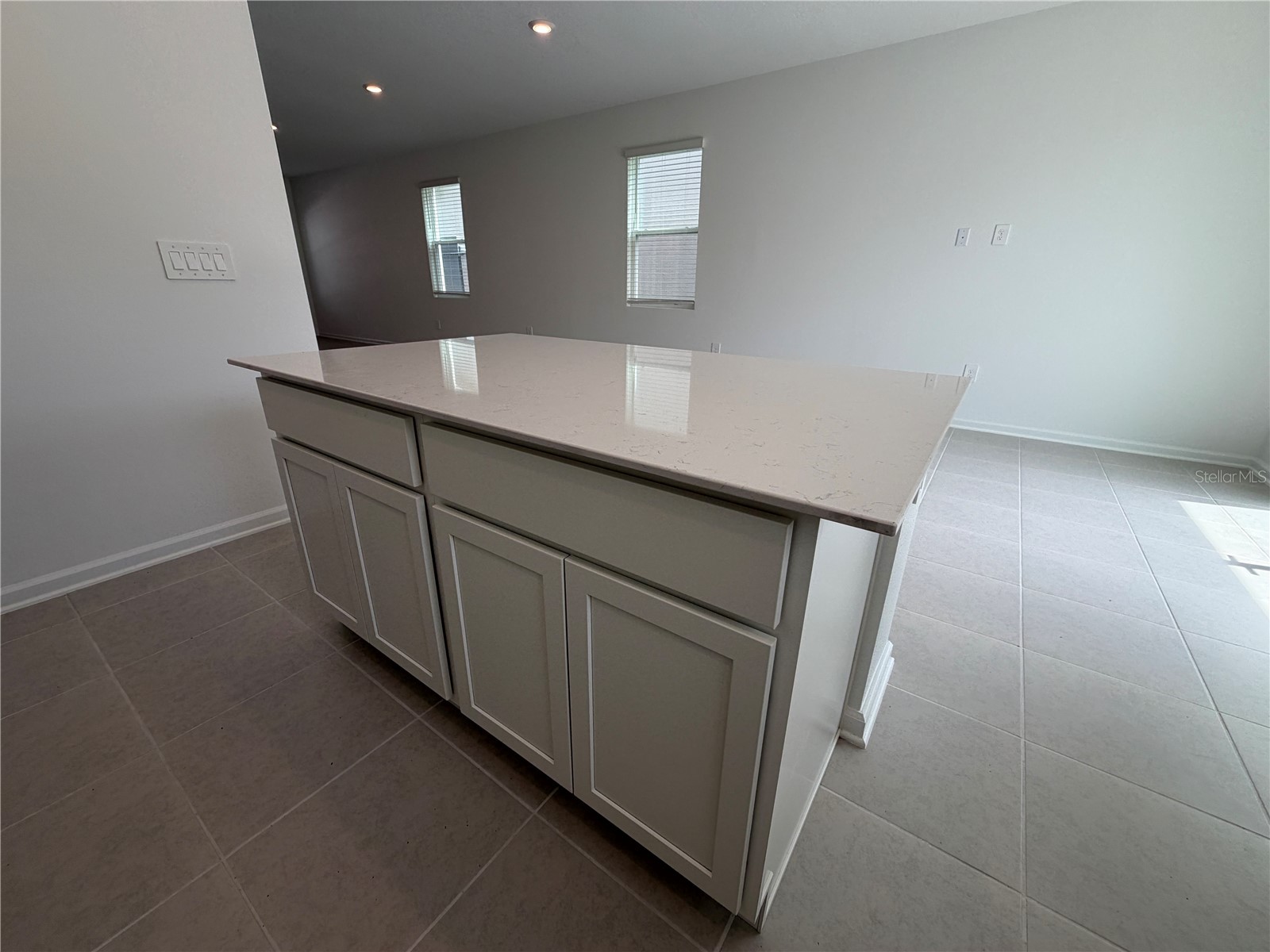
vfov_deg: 85.7
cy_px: 476
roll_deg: -0.4
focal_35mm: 14
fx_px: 514
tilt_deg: -21.5
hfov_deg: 102.1
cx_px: 635
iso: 40
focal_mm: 2.22
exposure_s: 1/252
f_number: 2.2
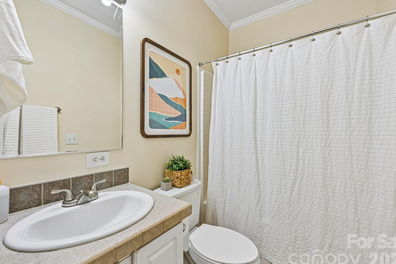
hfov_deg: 100.4
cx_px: 201
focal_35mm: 15
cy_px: 133
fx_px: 165
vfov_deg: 77.3
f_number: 8
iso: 125
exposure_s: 1/15
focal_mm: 14
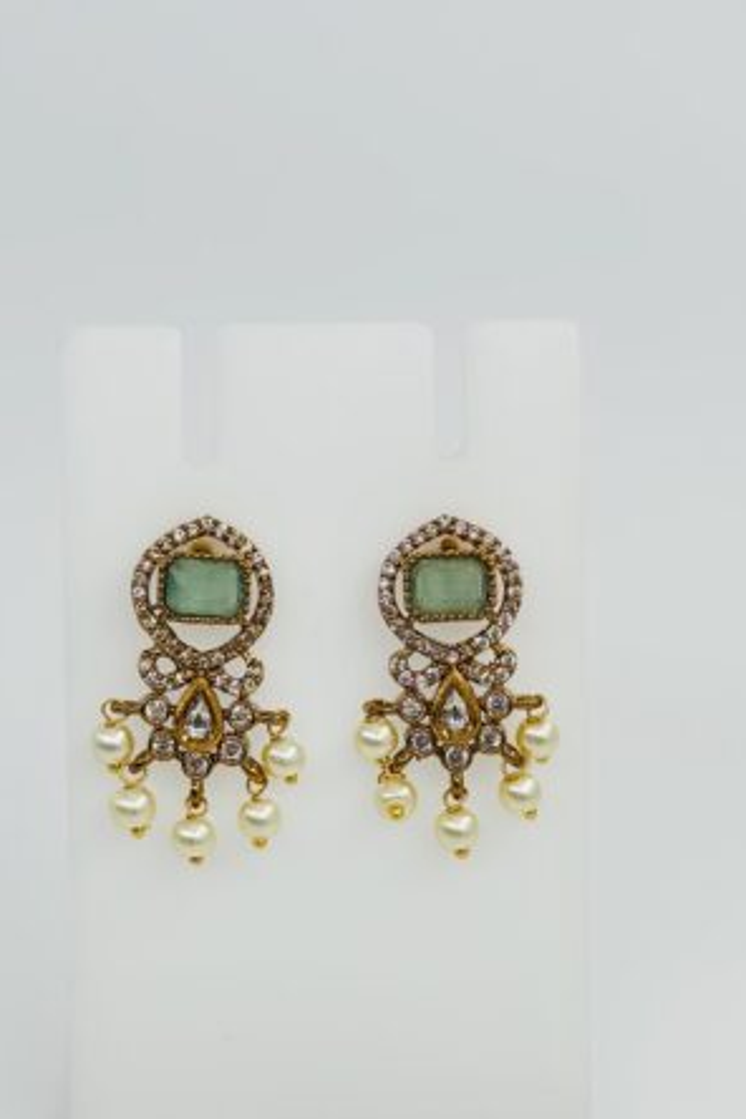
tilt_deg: -23.1
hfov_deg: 21.6
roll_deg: -1.3
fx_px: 1958
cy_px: 617
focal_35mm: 63
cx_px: 323
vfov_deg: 31.9
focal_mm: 6.86
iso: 80
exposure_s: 1/919
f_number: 1.78
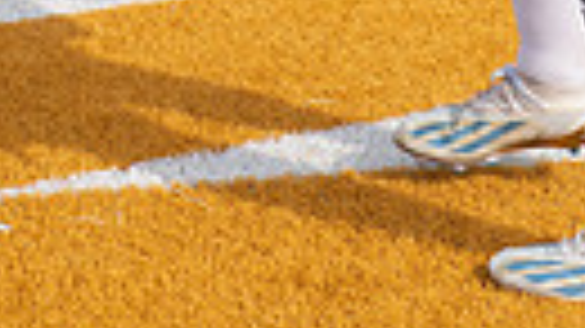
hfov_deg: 12.3
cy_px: -647
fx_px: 2698
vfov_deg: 6.4
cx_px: 554
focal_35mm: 174
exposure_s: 1/400
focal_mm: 48
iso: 100
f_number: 7.1
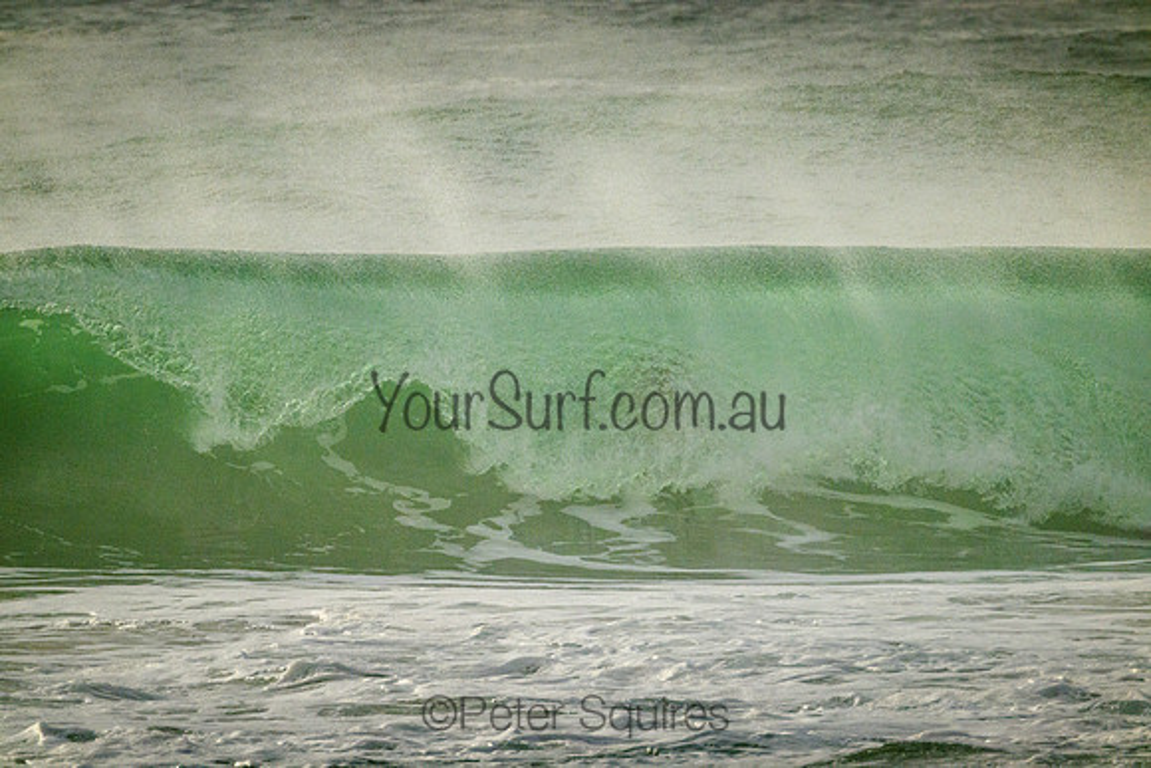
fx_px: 25583
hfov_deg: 2.6
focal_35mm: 800
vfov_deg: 1.7
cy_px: 384
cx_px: 576
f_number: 11
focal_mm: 800
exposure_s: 1/8000
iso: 2800
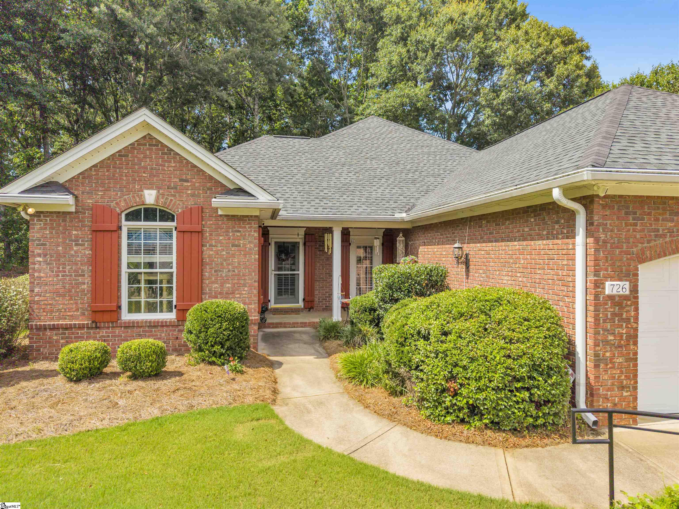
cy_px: 254
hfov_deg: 71.6
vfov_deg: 56.8
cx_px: 340
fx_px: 471
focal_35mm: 24
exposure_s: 1/5000
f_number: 1.8
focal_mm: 8.67
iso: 270
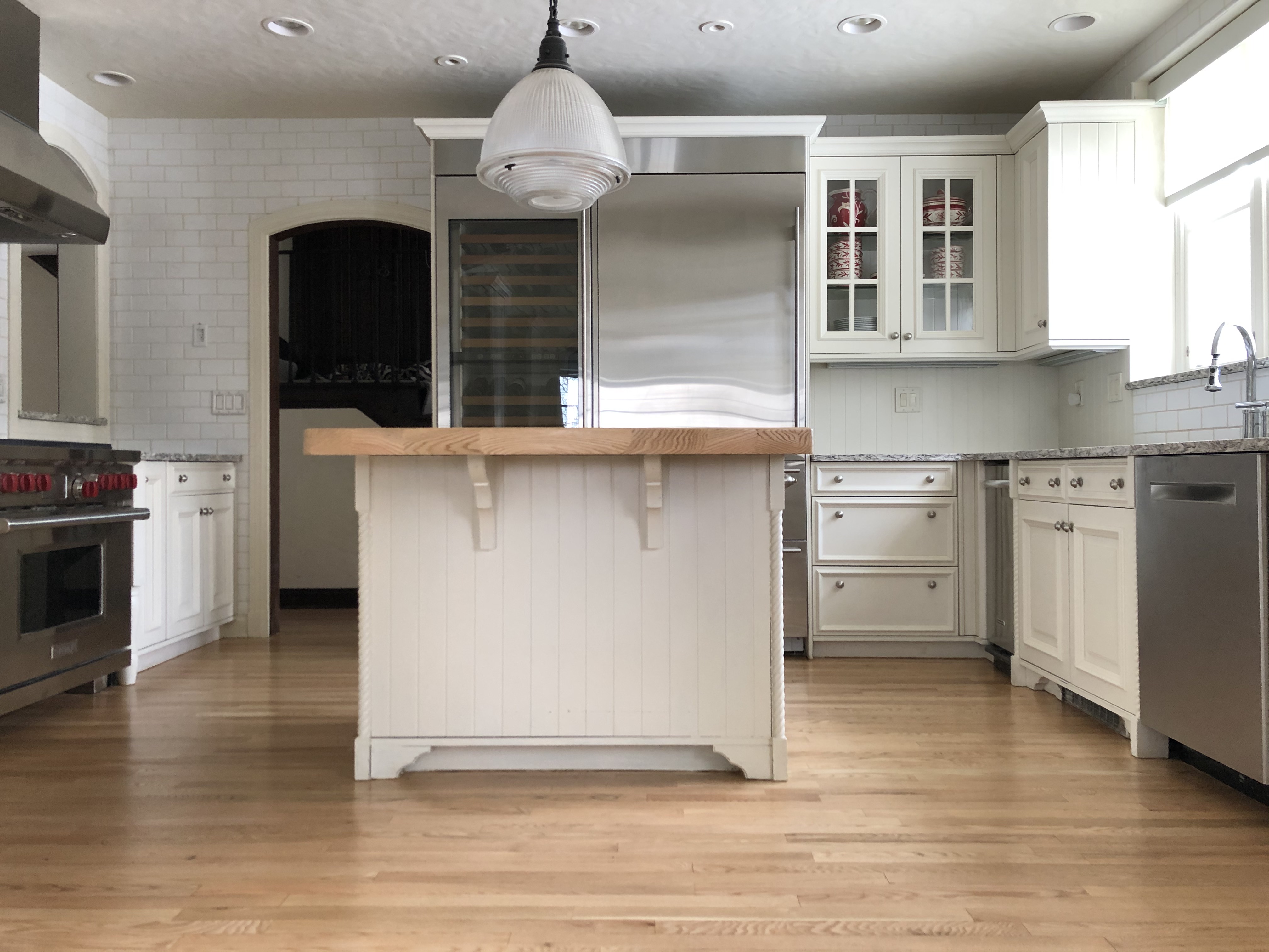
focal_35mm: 28
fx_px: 1026
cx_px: 634
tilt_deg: +0.3
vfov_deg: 49.7
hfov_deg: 63.4
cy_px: 476
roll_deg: +0.5
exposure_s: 1/30
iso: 32
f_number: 1.8
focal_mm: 4
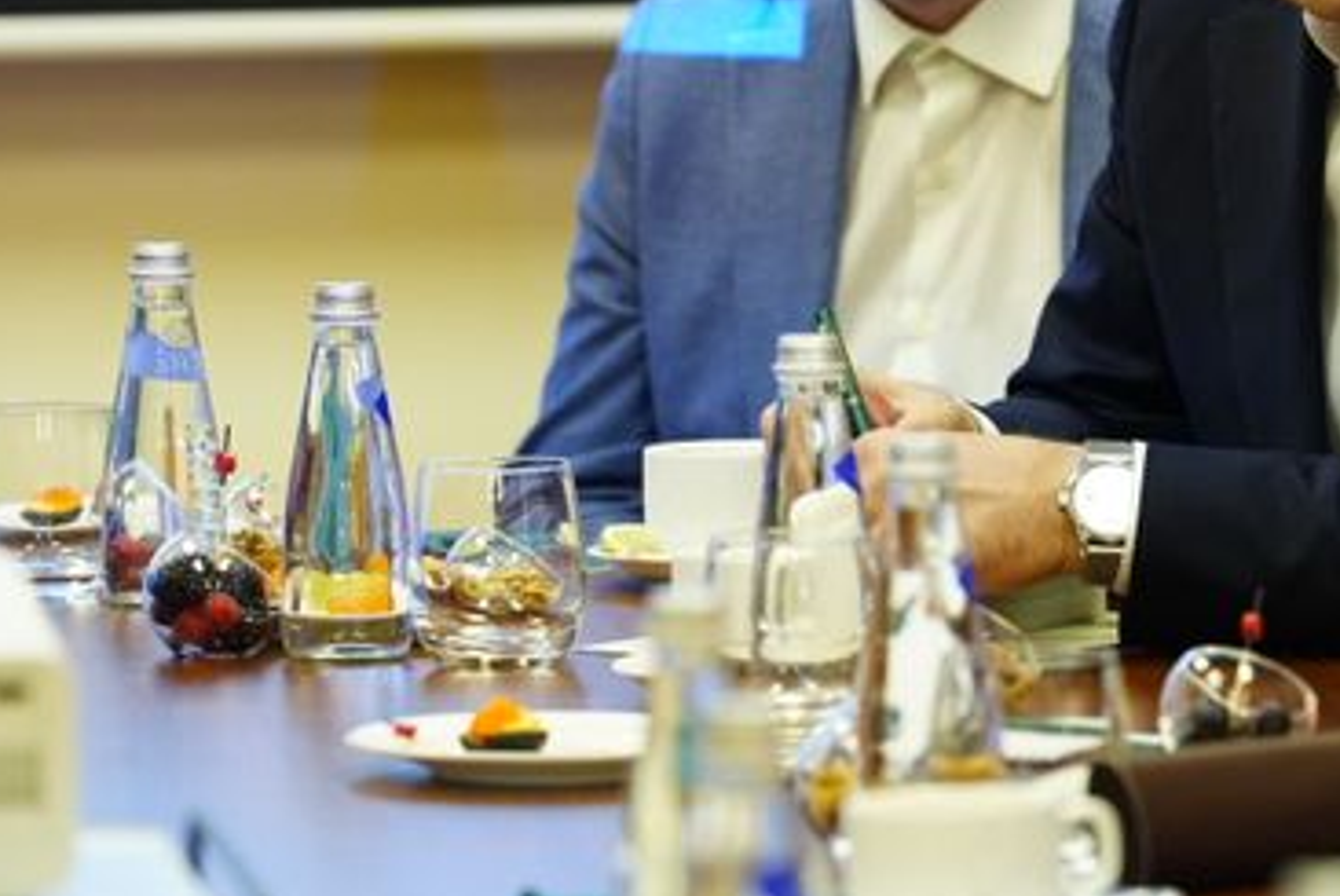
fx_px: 14198
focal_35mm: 381
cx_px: 1137
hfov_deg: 5.4
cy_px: 135
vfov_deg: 3.6
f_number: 5
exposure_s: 1/125
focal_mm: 200
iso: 2500
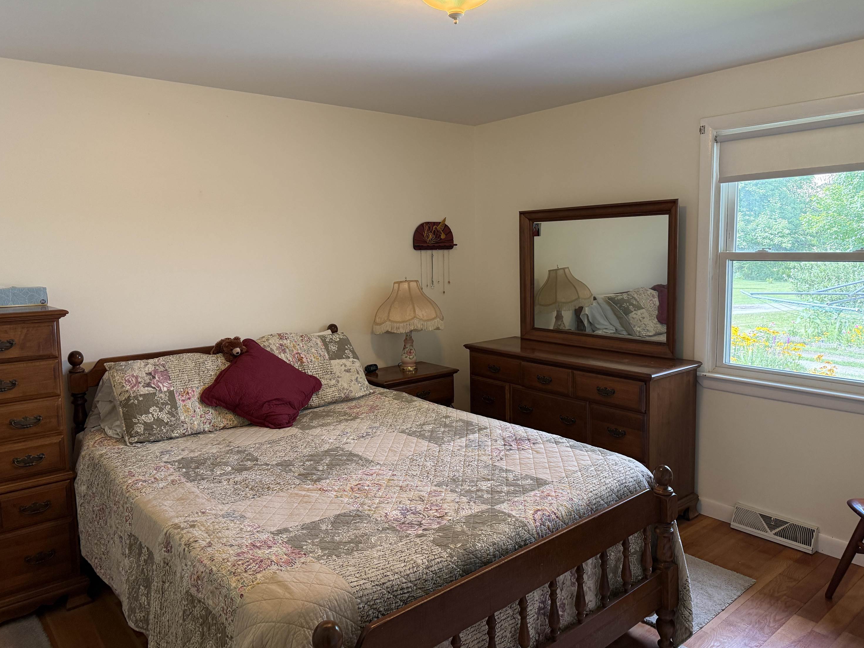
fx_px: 624
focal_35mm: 25
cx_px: 436
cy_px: 311
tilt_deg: -7.1
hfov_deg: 69.4
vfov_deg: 54.9
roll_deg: +2.1
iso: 250
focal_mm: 6.76
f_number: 1.78
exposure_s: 1/120
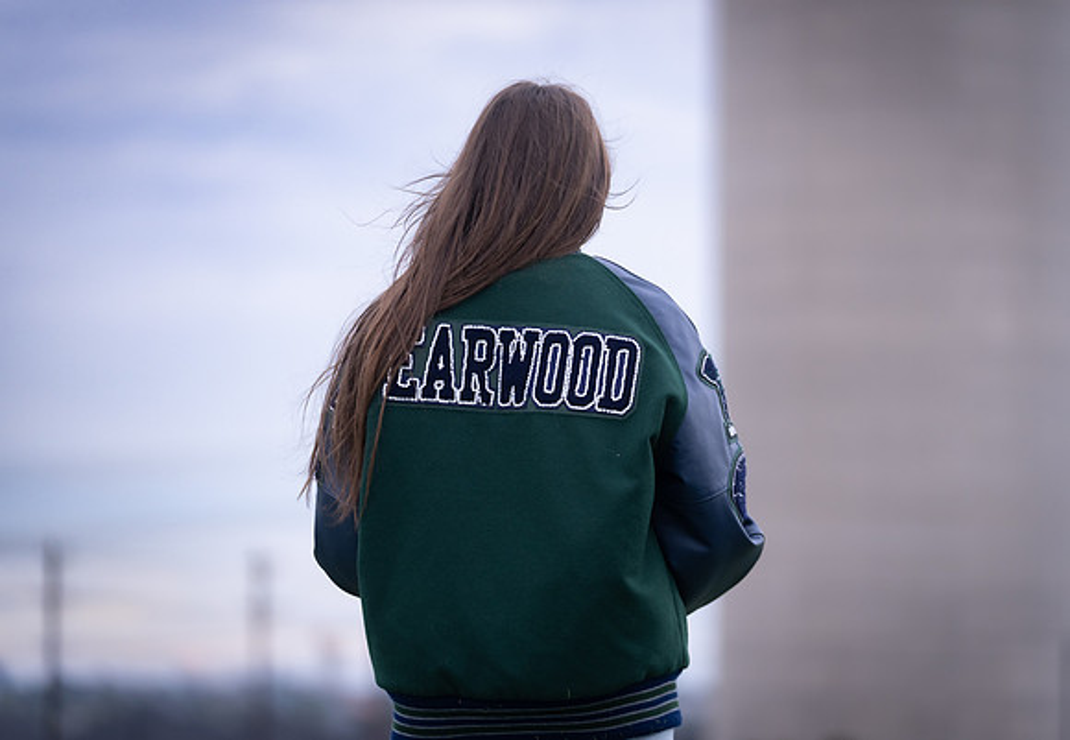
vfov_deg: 9.4
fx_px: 4514
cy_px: 370
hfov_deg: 13.5
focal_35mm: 150
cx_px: 555
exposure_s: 1/400
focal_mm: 140
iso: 500
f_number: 2.8
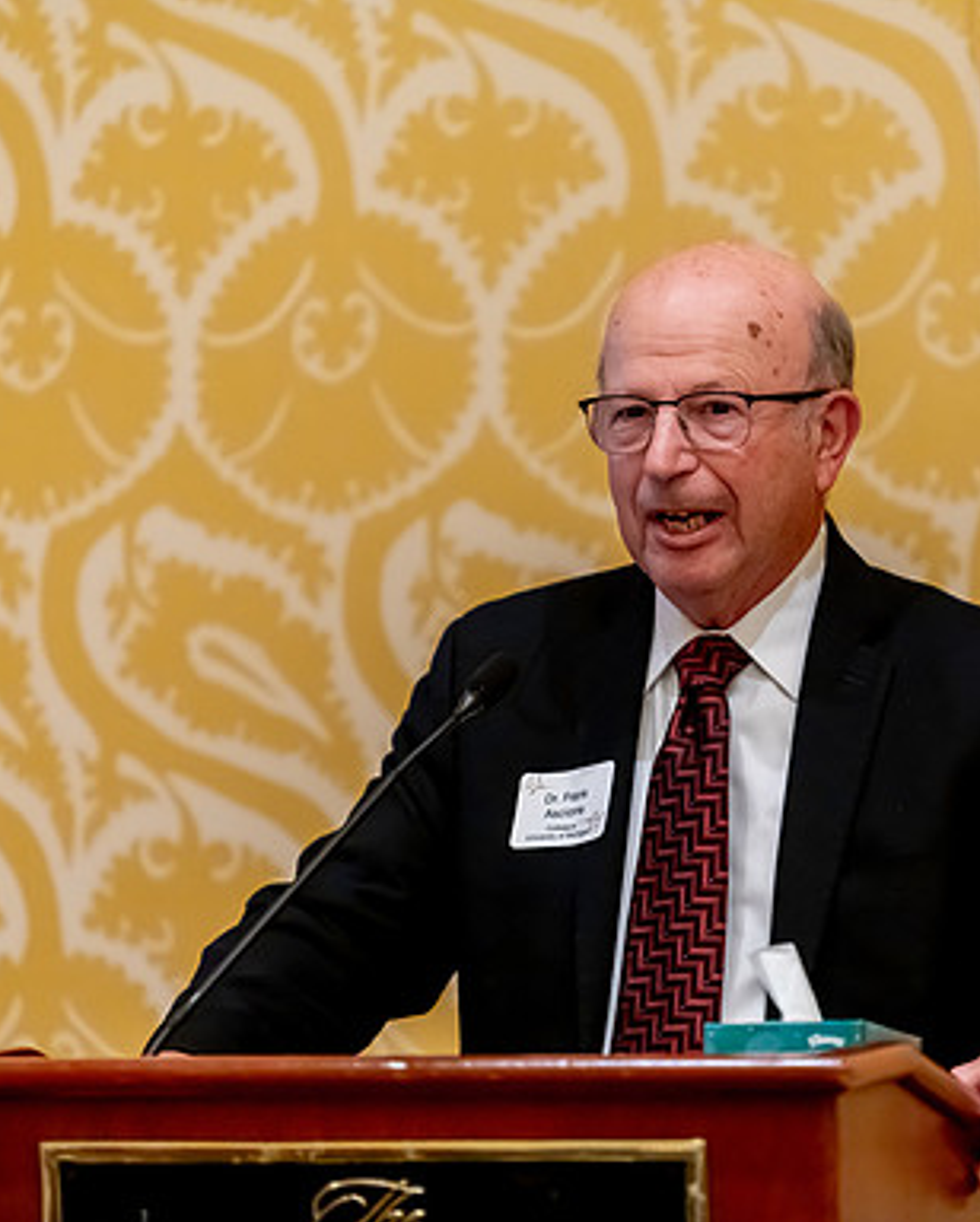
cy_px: 613
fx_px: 9484
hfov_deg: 5.9
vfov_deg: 7.4
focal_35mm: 262
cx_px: 662
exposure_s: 1/200
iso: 6400
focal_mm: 185
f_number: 2.8
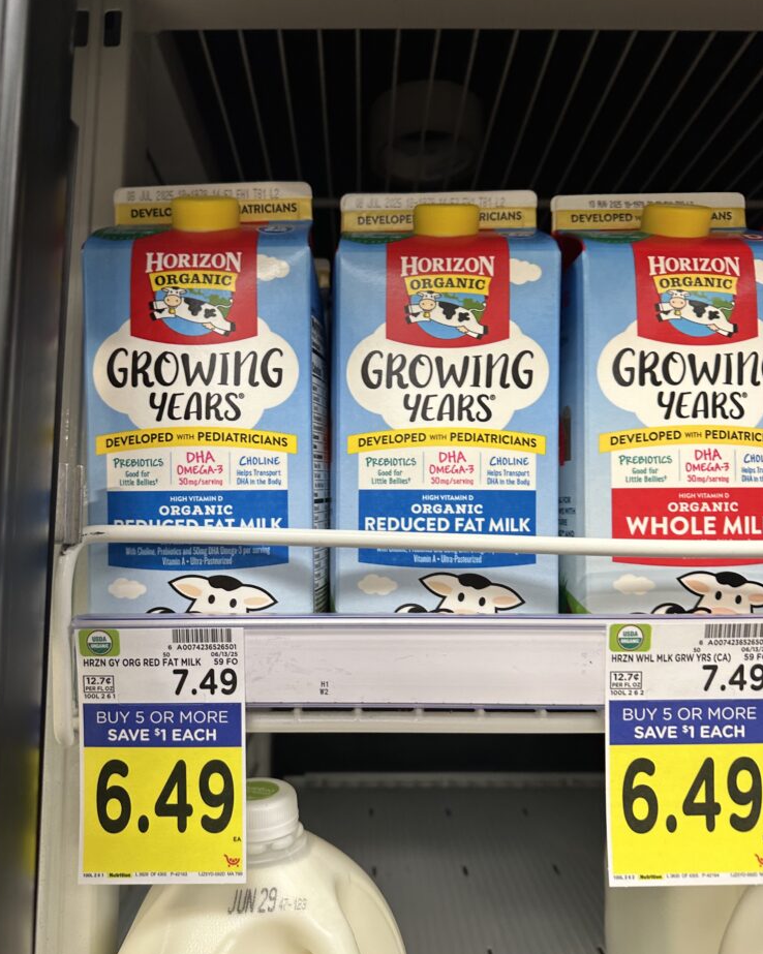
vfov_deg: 66.0
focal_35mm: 26
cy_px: 489
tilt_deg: +4.7
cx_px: 368
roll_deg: +1.6
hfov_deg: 54.9
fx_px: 734
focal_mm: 6.86
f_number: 1.78
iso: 160
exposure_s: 1/60
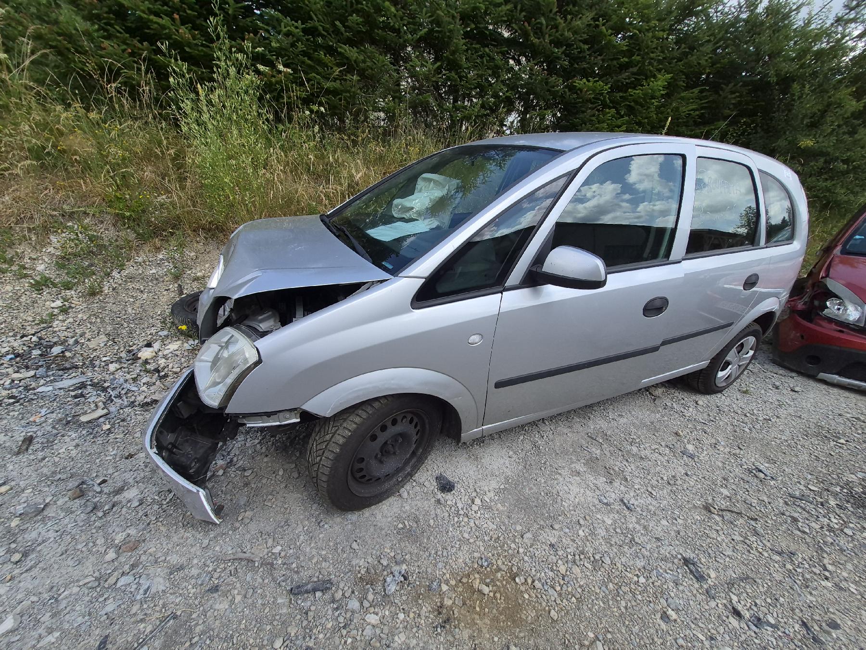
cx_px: 433
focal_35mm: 13
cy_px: 325
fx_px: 325
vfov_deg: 89.9
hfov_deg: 106.2
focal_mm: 1.74
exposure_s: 1/1111
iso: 40
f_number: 2.2
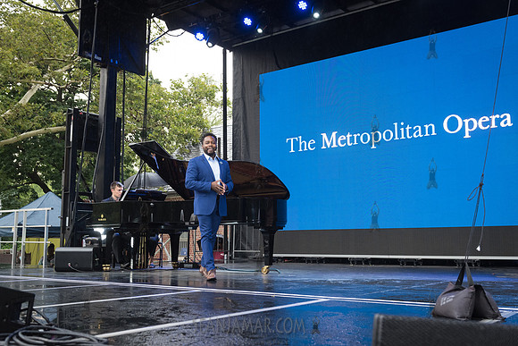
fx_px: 561
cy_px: 173
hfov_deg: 49.5
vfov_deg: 34.2
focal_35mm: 39
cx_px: 259
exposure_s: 1/160
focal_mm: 35
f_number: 4.5
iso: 1600
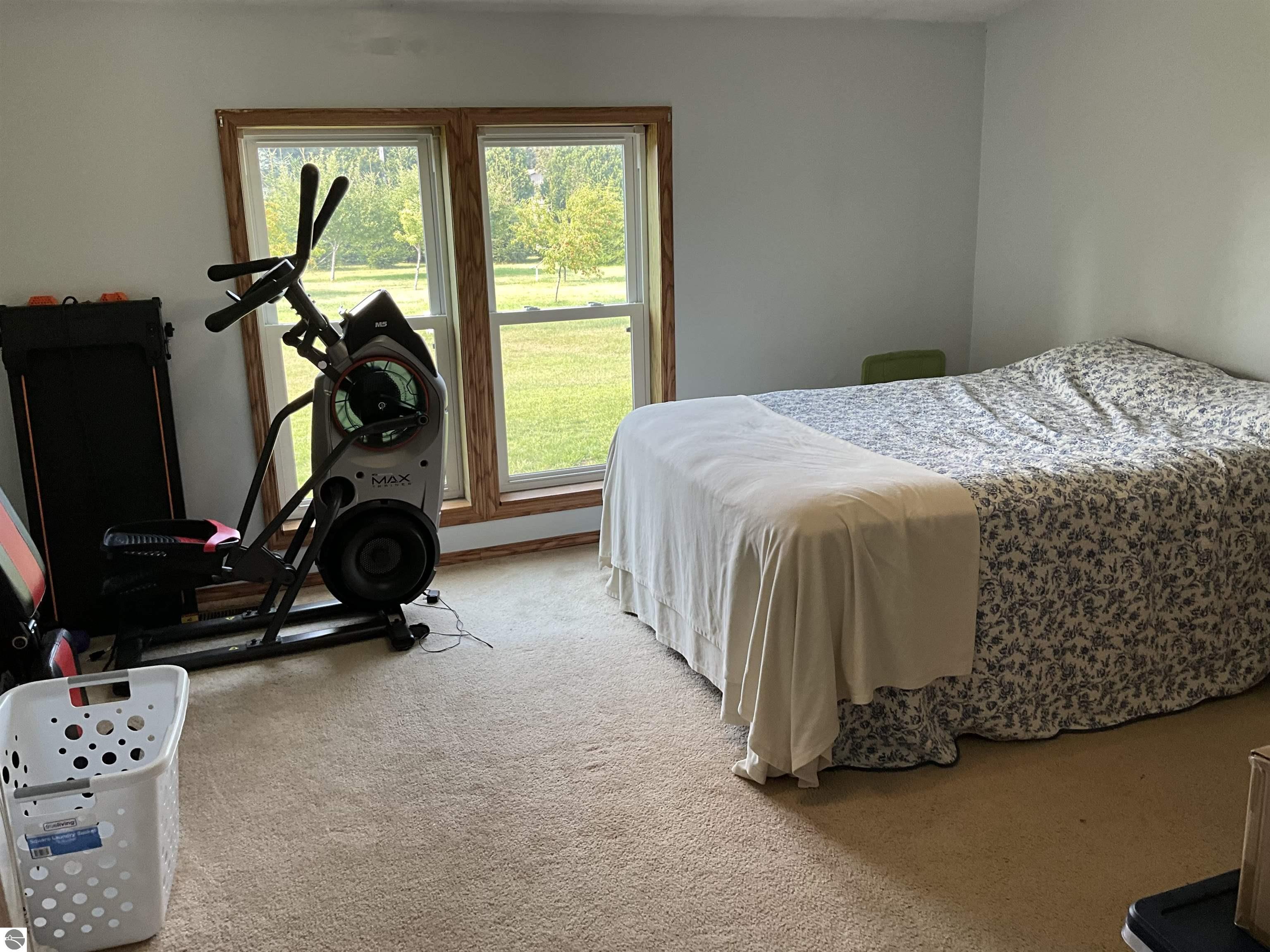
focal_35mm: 29
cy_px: 476
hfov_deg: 61.7
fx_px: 1064
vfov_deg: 48.2
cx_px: 635
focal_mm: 3
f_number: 1.8
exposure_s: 1/120
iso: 50
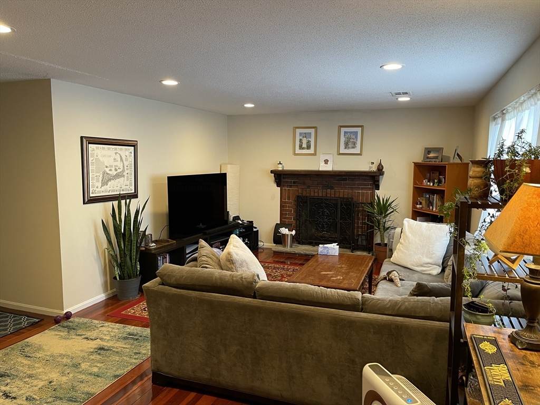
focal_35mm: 26
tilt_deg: -6.2
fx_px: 406
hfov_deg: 67.3
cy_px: 202
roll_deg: -0.7
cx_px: 270
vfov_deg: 53.1
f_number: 1.6
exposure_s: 1/60
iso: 160
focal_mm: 5.1
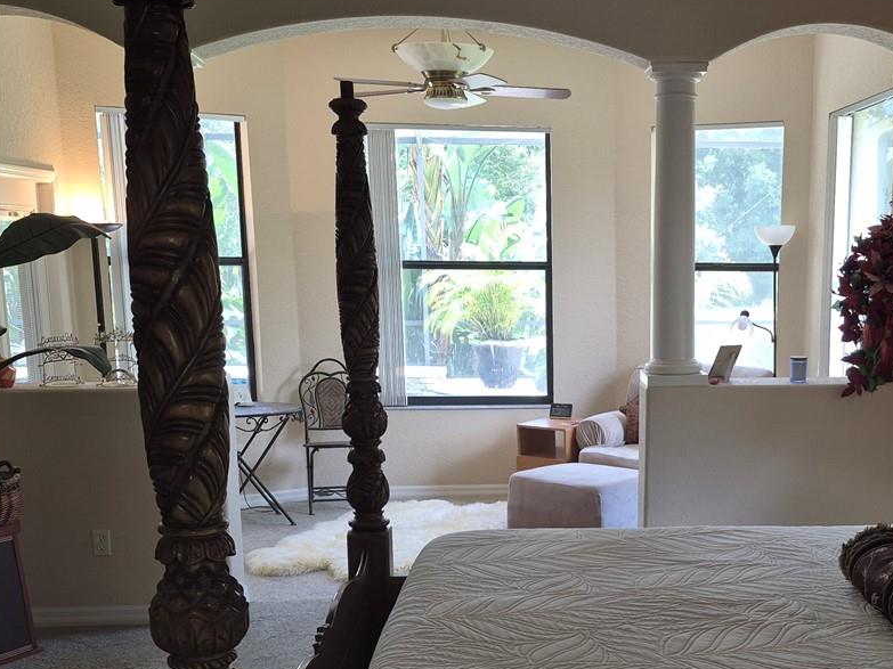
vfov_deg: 30.6
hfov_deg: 39.9
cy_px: 466
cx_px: 608
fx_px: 1212
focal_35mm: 47
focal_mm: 5.4
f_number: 1.8
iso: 40
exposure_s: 1/60
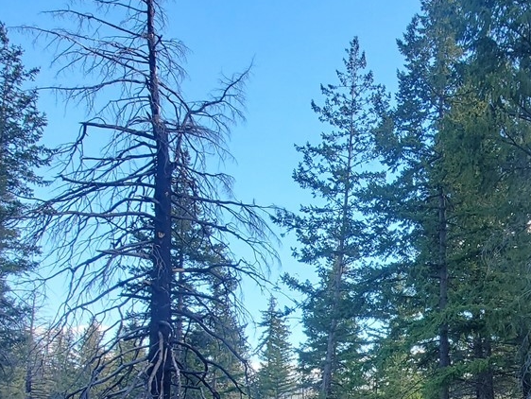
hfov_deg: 46.6
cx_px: 447
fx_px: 568
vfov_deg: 36.7
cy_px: 346
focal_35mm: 37
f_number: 2.2
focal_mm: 1.8
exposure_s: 1/216
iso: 50
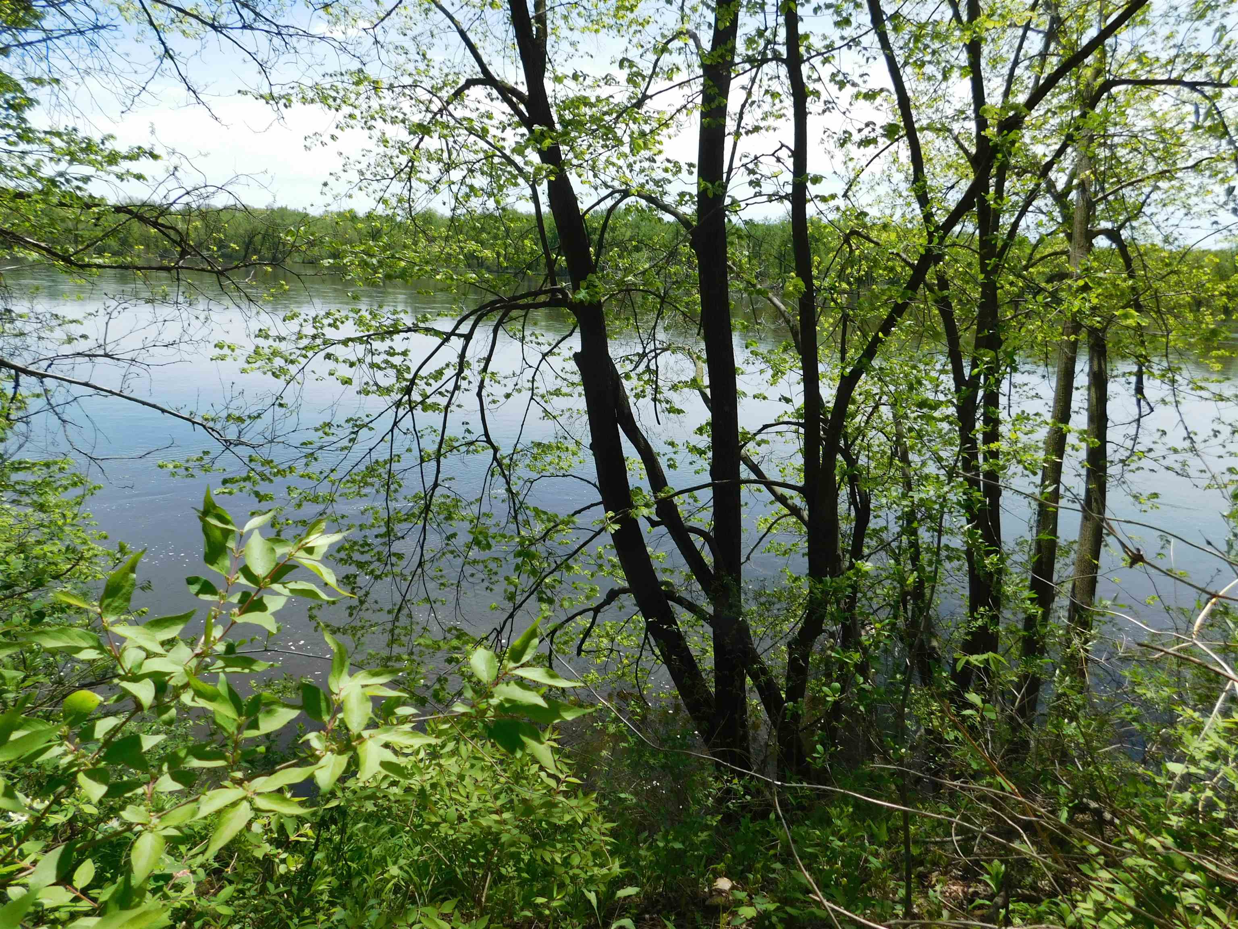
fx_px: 823
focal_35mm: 23
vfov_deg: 58.9
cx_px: 619
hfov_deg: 73.9
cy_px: 464
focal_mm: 4
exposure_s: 1/400
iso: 125
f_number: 6
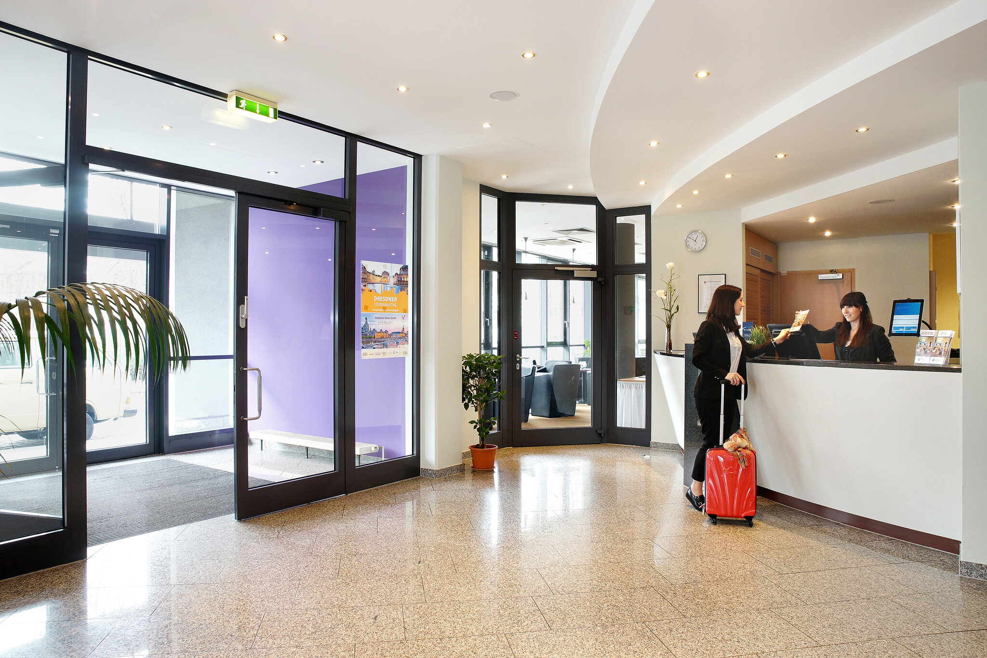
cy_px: 329
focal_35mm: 24
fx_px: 658
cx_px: 494
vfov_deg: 53.1
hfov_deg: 73.7
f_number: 8
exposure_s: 1/8
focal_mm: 24
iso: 500
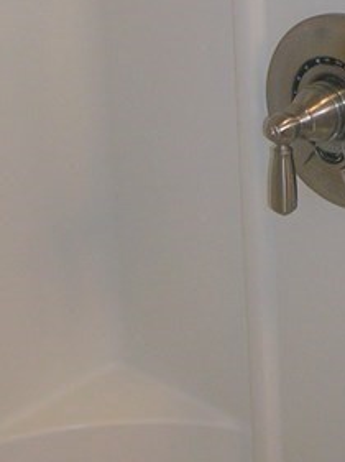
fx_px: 1385
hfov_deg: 13.7
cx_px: 434
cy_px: 15
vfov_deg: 18.5
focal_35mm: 104
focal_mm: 5.8
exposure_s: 1/60.1
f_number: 2.8
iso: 50
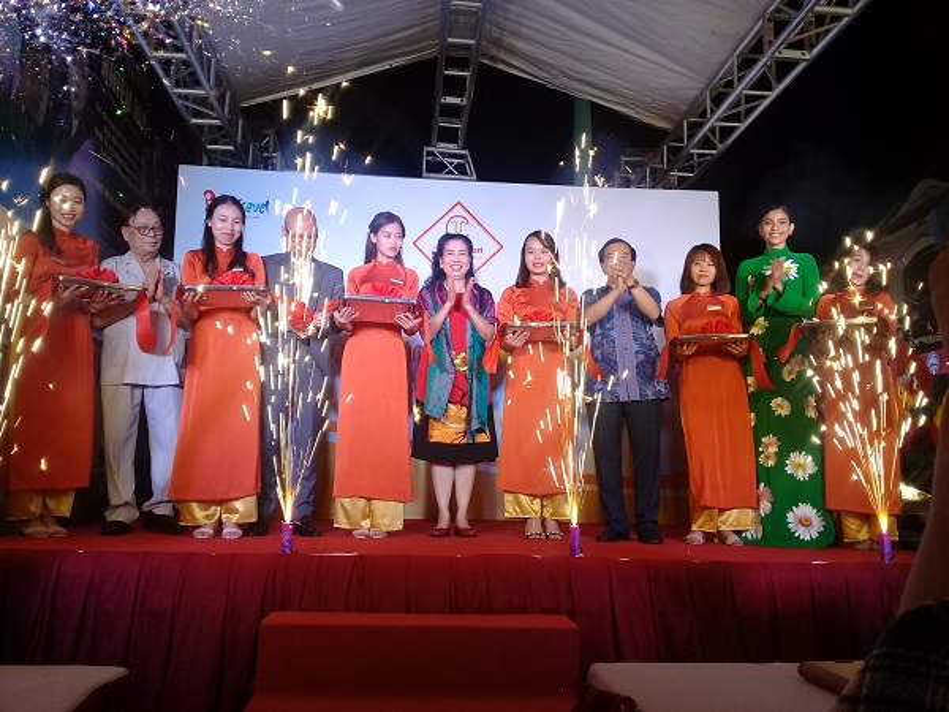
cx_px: 474
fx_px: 850
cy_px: 356
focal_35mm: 31
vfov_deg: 45.4
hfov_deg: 58.4
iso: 64
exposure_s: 1/50
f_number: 2.2
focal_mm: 3.3
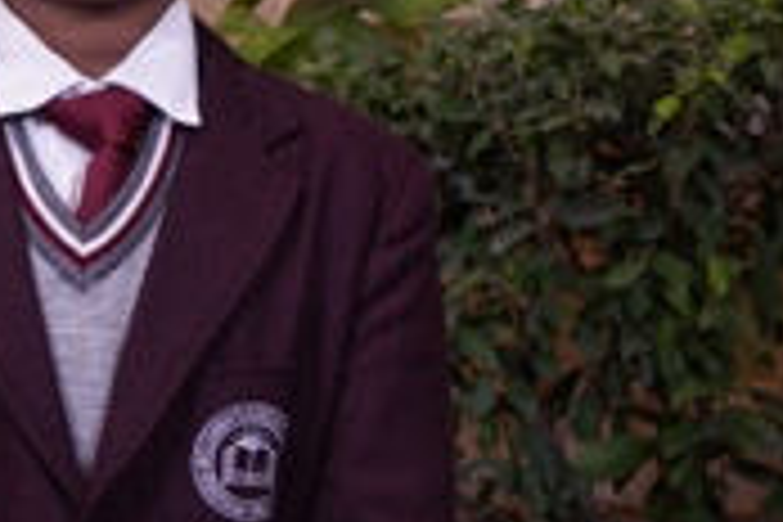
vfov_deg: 9.6
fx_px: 3088
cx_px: 45
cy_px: 124
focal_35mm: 142
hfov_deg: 14.3
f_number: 5
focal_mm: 37
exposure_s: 1/125
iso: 500
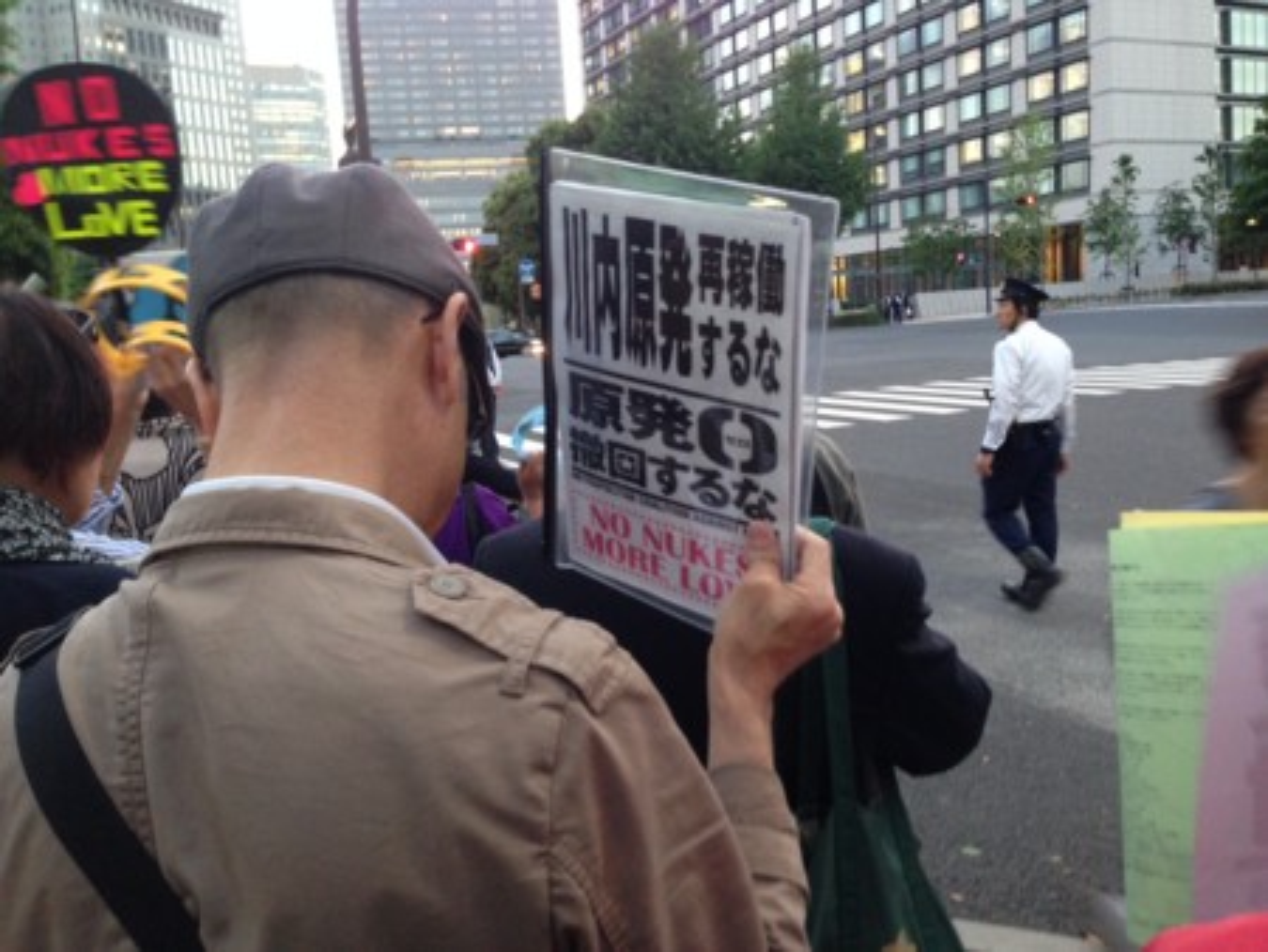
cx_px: 634
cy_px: 476
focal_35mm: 33
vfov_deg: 43.0
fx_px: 1209
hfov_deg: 55.3
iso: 160
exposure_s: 1/20
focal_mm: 4.12
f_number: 2.4
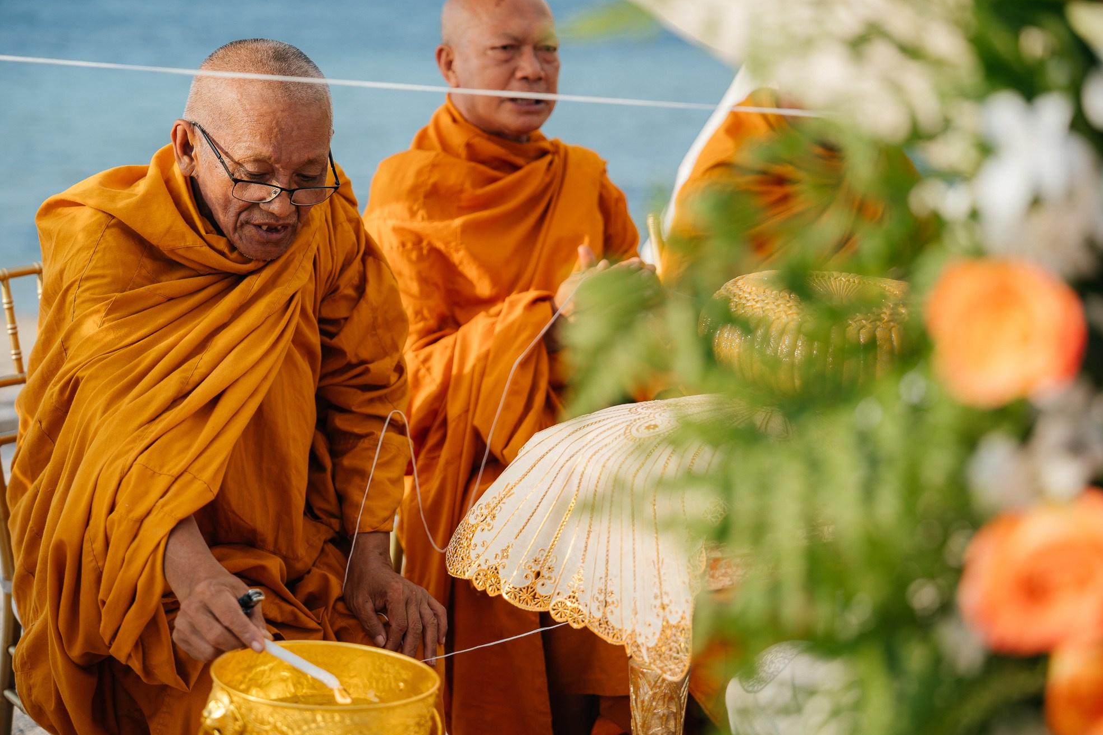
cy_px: 355
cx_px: 530
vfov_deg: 18.7
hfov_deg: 27.7
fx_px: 2236
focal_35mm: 73
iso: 100
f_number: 2.8
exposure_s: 1/320
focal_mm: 70
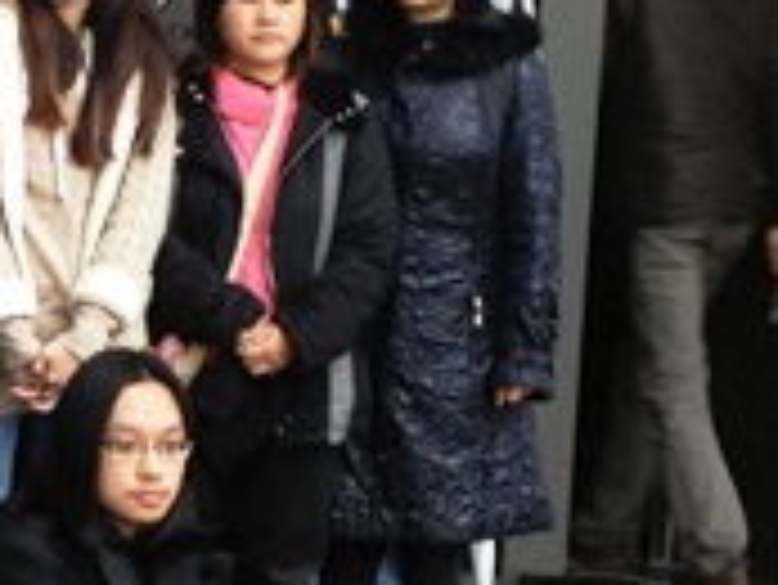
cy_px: 612
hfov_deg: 11.9
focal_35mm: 162
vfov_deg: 9.1
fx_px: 3644
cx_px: -153
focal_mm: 4.28
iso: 64
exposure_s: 1/20
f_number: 2.4
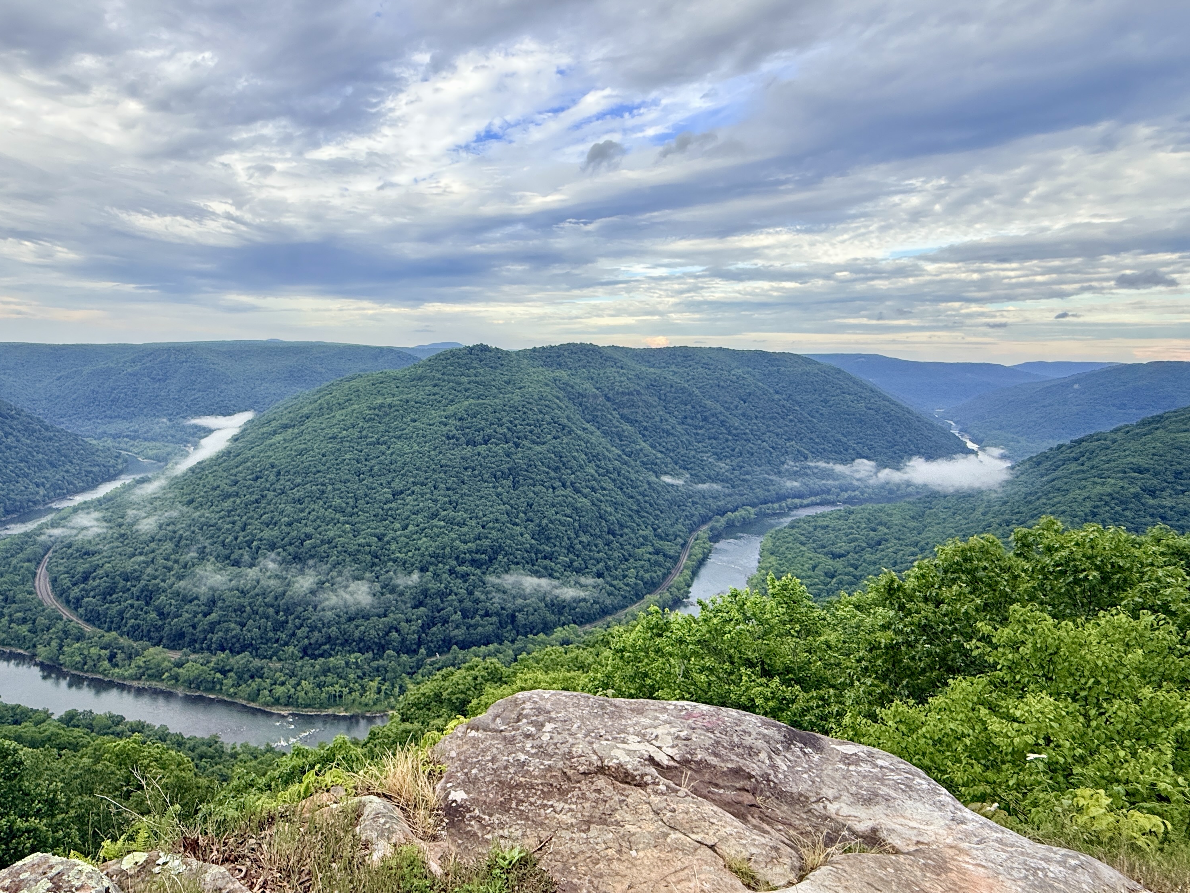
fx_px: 653
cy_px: 481
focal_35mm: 19
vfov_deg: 68.6
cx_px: 453
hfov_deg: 83.2
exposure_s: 1/400
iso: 50
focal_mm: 2.22
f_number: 2.2
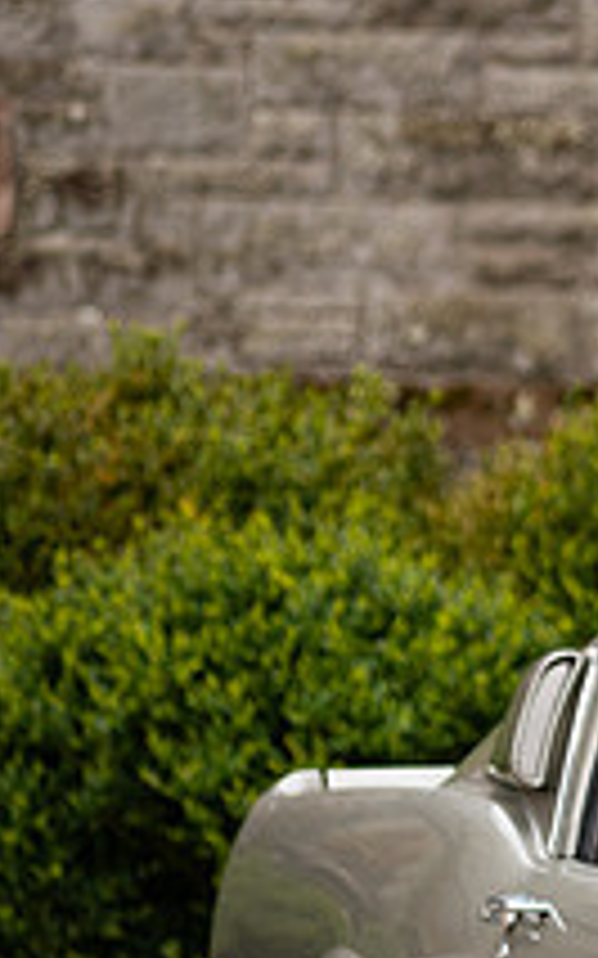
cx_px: 1254
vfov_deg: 4.4
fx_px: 12342
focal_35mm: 473
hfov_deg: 2.8
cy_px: 812
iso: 320
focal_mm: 170
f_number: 3.5
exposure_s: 1/160
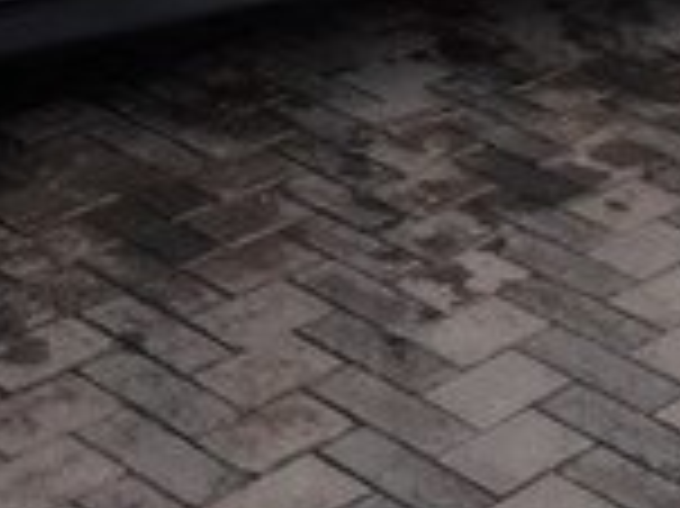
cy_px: -187
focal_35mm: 118
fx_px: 2316
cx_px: 36
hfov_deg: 16.4
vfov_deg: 12.1
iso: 50
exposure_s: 1/50
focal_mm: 3.6
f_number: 1.9
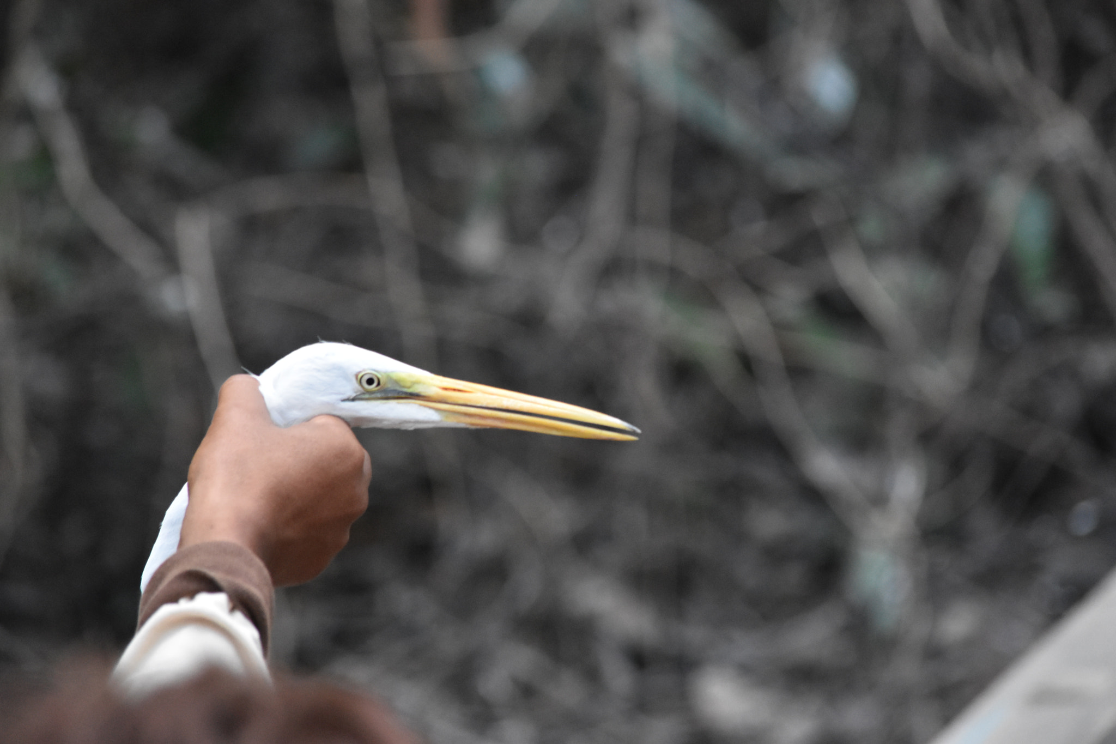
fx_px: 8369
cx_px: 558
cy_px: 372
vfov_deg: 5.1
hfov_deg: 7.6
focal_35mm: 270
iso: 3600
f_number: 5
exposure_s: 1/250
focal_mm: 180
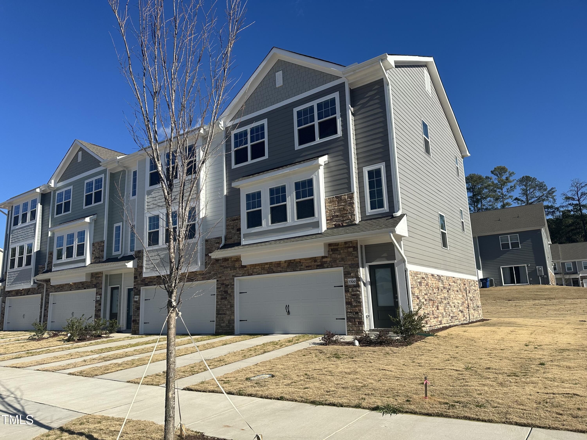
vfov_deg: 56.8
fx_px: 407
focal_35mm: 24
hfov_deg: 71.6
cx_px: 294
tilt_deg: +11.6
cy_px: 220
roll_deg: +1.2
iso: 80
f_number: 1.78
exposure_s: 1/6211
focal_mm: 6.86
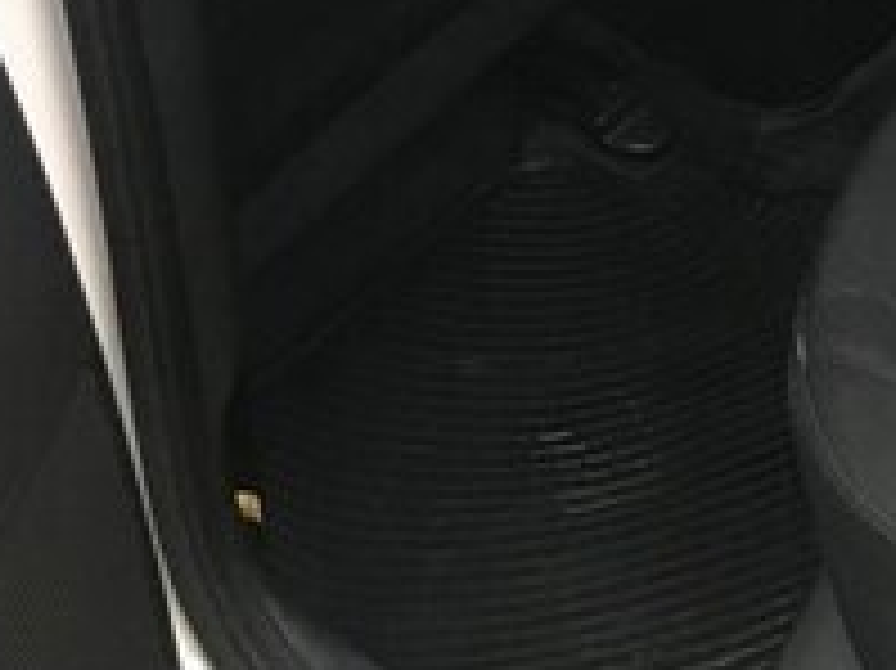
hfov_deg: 19.6
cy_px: -286
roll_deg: -1.5
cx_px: 1130
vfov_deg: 14.9
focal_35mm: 93
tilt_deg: -28.9
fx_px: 2406
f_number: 1.8
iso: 25
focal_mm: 3.99
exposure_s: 1/31
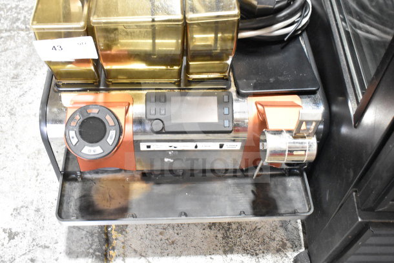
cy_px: 132
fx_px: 443
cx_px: 197
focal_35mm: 40
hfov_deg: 47.9
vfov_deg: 33.0
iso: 6400
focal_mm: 27
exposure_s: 1/160
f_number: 6.3
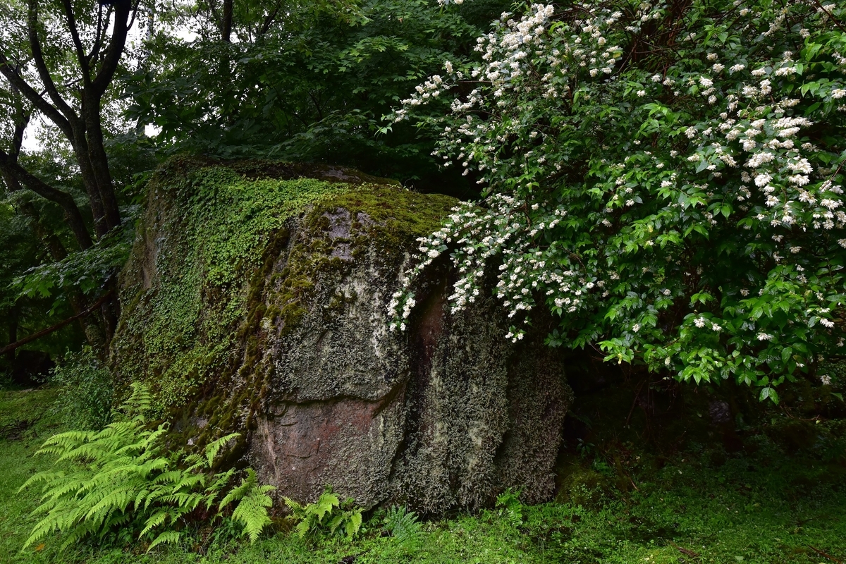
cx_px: 423
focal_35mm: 22
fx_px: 517
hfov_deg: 78.6
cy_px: 282
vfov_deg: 57.2
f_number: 9
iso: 800
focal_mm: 22
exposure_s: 1/100
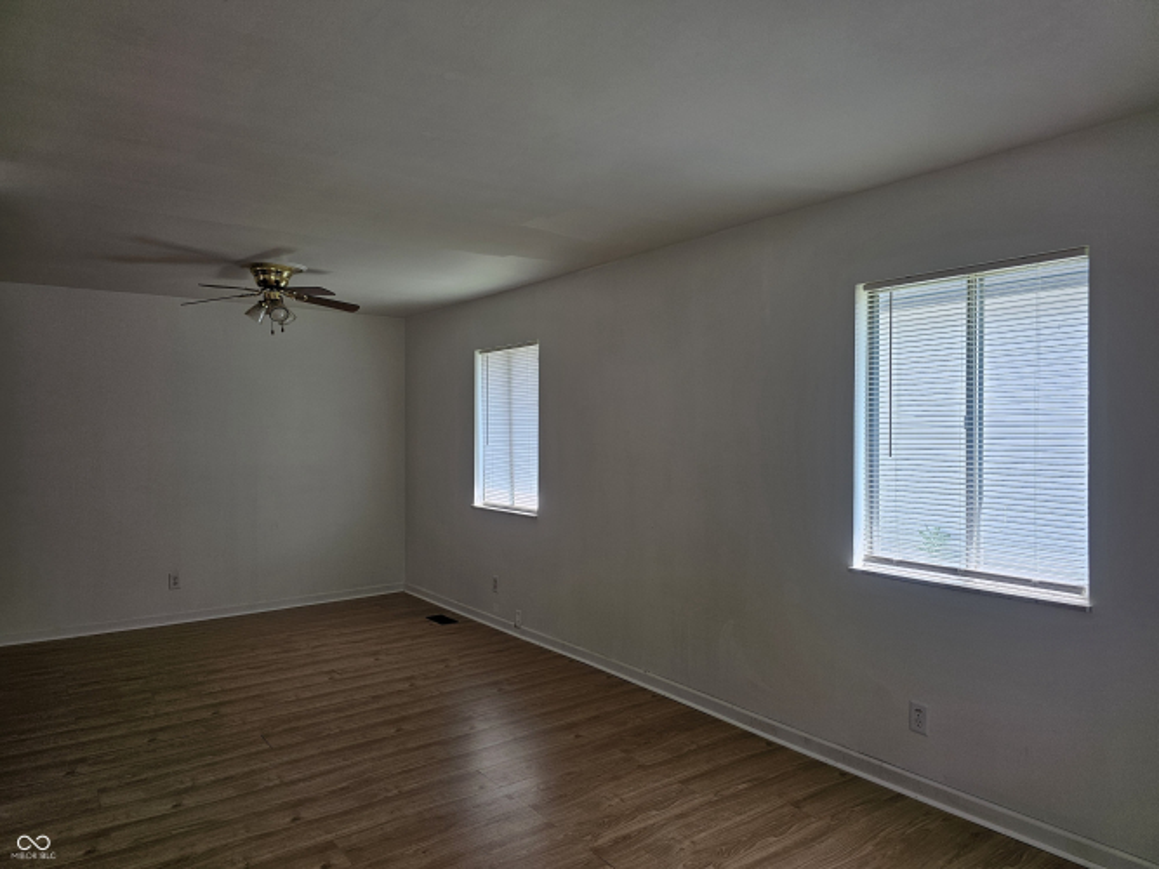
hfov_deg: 73.9
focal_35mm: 23
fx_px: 770
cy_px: 434
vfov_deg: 58.9
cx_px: 580
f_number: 1.7
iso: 100
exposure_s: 1/180
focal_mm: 6.3
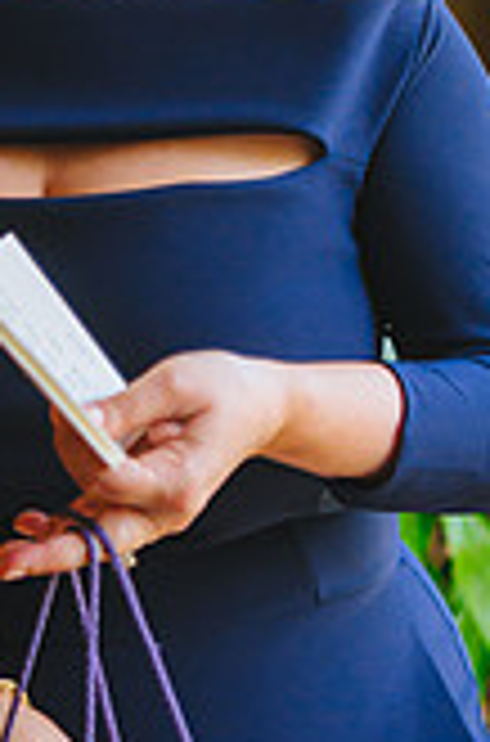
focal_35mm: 142
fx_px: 2917
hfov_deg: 9.6
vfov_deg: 14.5
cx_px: 92
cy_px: 229
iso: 4000
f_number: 2.8
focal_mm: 52
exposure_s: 1/125
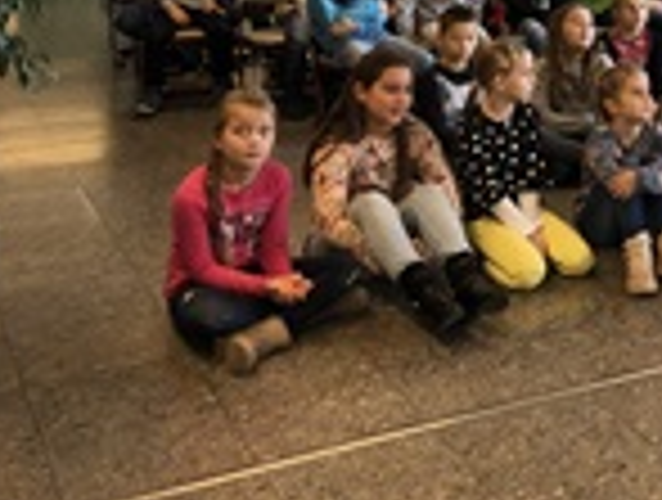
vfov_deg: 18.3
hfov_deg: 22.9
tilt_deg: -2.5
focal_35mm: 76
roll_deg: +0.2
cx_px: 847
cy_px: -131
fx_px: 1457
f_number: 1.8
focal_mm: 3.99
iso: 40
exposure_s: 1/25
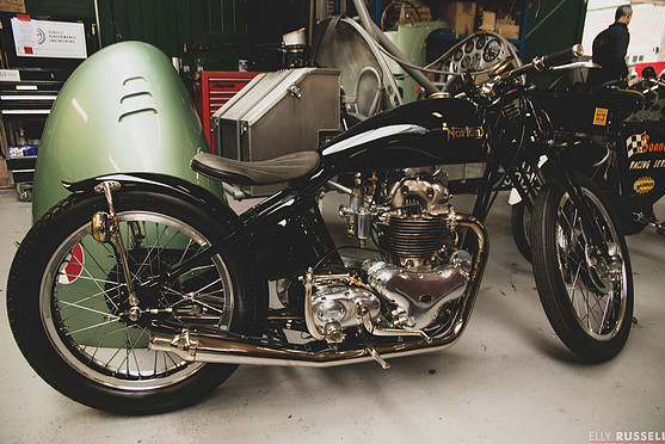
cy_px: 226
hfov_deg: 71.5
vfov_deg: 51.3
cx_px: 327
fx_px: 462
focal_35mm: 25
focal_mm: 24
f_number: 4.5
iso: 500
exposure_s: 1/125
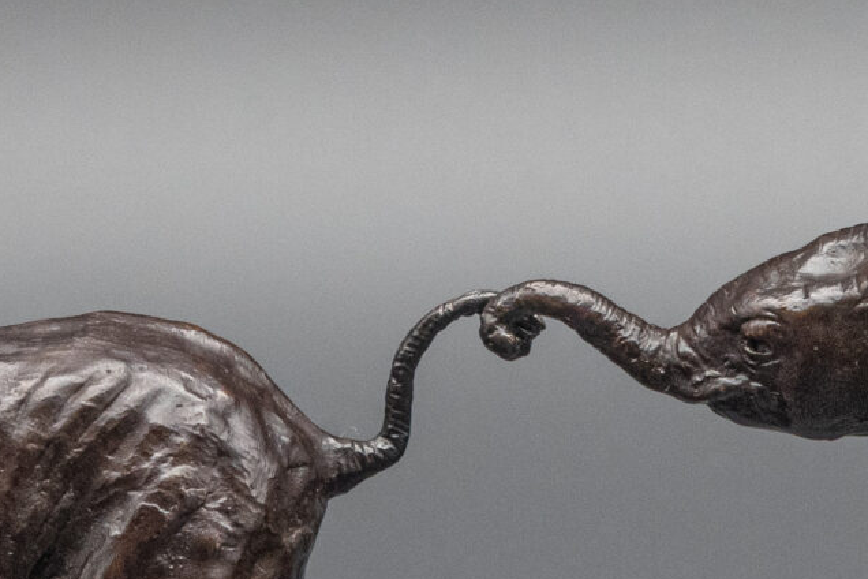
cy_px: -104
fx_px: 10873
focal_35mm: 451
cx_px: 628
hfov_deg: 4.6
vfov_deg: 3.0
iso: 1000
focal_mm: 75
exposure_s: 1/30
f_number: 10
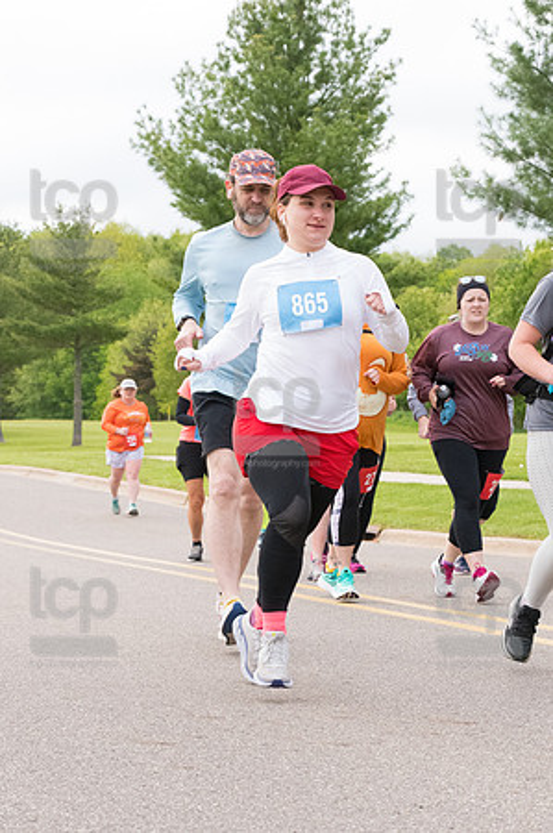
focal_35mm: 105
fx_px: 2425
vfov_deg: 19.5
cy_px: 416
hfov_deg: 13.0
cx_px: 276
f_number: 7.1
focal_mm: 70
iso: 4000
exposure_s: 1/1600
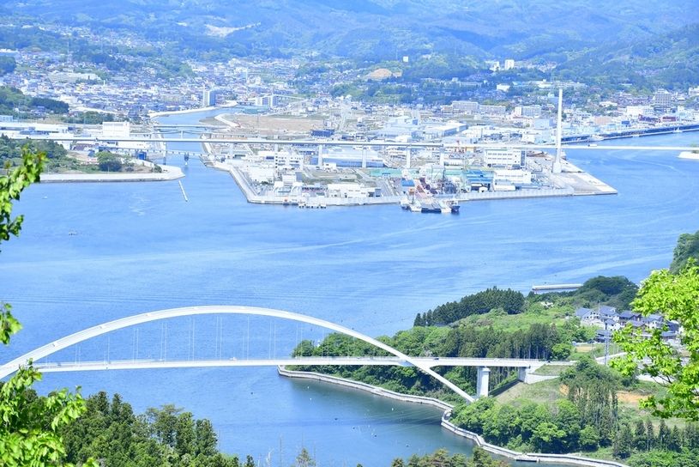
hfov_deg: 18.2
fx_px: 2185
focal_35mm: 112
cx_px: 350
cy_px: 234
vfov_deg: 12.2
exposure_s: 1/200
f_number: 7.1
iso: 100
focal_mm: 75
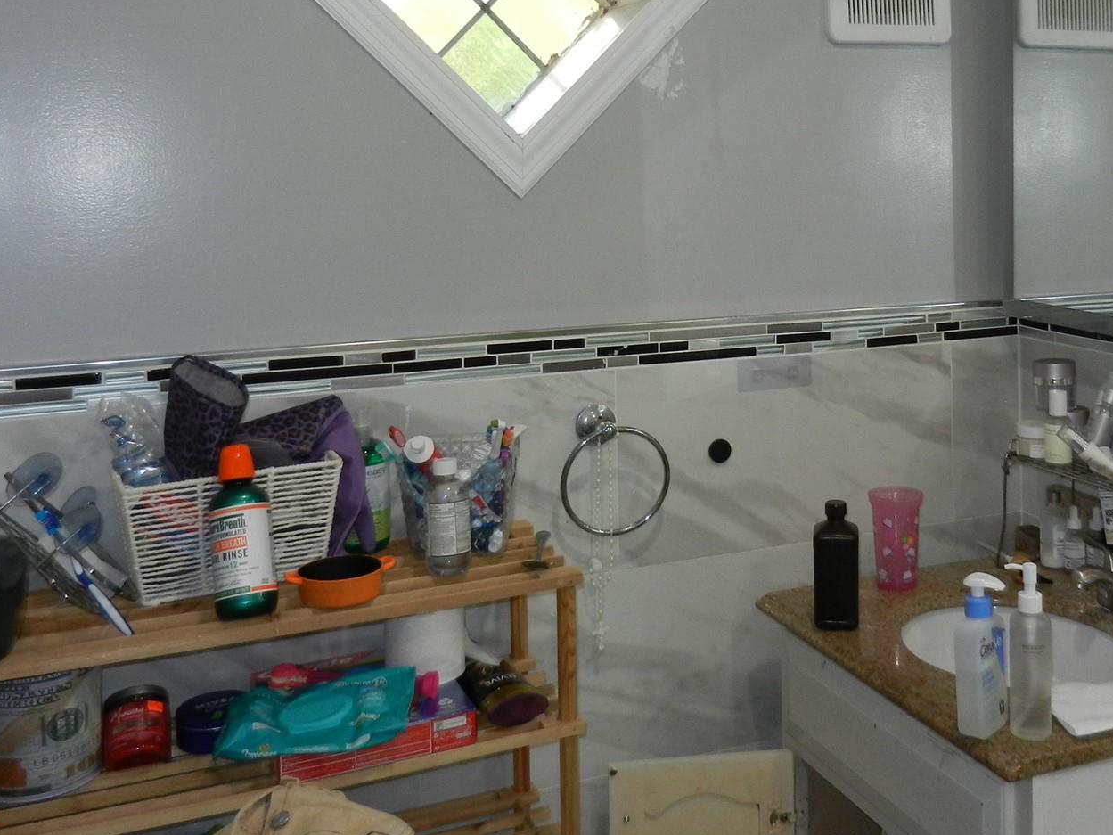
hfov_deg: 45.1
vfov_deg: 34.2
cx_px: 736
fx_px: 1318
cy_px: 181
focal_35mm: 41
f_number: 3.5
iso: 200
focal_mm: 4.5
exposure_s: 1/30
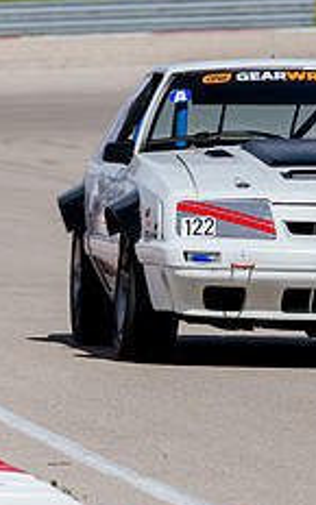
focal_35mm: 722
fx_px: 9949
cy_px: 264
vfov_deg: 2.9
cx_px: 693
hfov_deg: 1.8
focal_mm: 210
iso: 100
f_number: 5.6
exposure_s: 1/1000
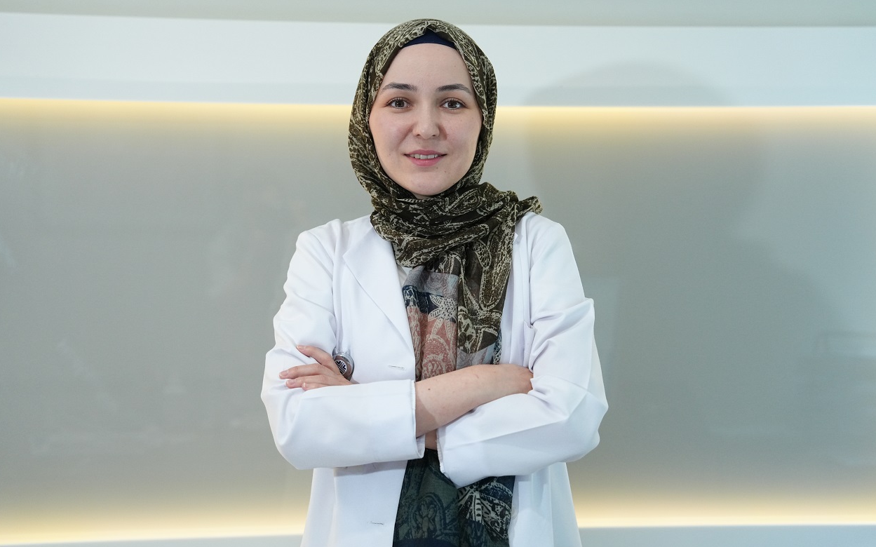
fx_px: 1551
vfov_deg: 20.0
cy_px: 267
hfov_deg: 31.5
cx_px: 440
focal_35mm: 65
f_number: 2.8
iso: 2500
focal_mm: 63
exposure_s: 1/400
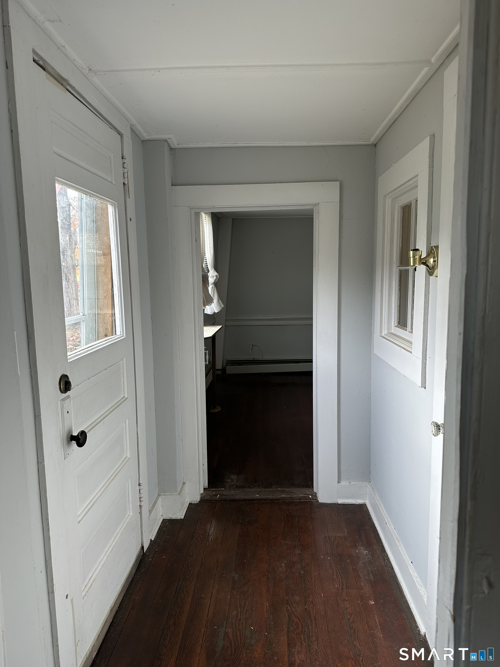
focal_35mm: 24
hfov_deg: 56.8
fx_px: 462
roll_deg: +0.3
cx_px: 250
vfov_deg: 71.6
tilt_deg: -6.1
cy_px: 334
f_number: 1.78
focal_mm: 6.86
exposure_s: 1/121
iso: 64
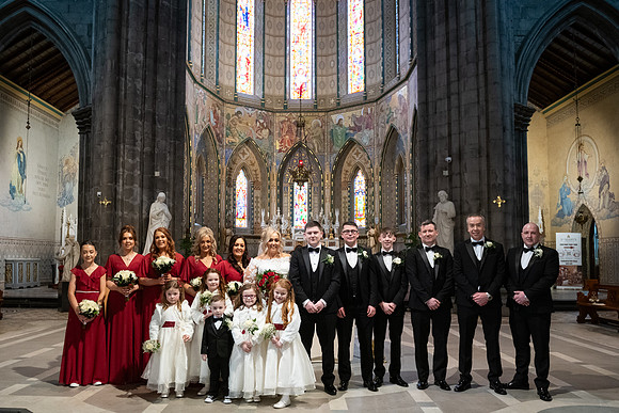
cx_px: 289
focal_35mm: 28
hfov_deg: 65.1
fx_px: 484
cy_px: 234
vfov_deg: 46.1
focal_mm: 24
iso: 1250
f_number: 3.5
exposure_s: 1/160
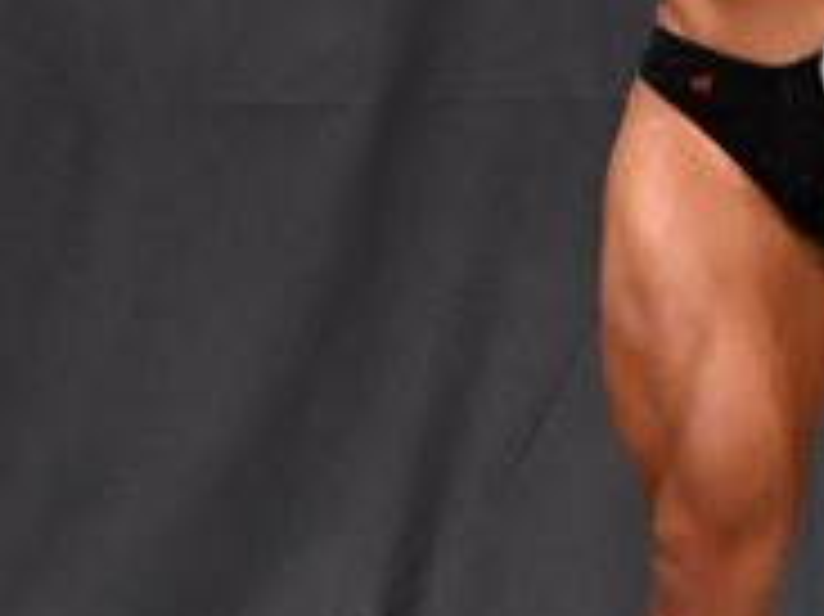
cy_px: 76
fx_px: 21790
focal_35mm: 916
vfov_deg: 1.6
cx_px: 984
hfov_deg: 2.2
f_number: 5.6
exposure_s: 1/400
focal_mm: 150
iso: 6400
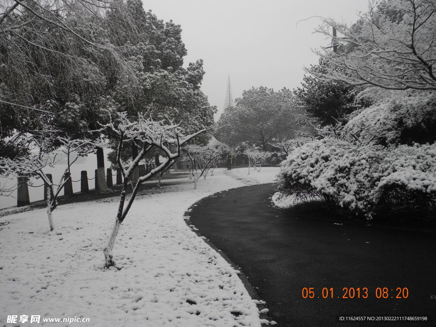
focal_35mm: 35
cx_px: 218
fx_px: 441
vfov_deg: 40.7
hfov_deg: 52.6
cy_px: 164
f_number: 3.2
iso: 100
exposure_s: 1/180
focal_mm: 7.4
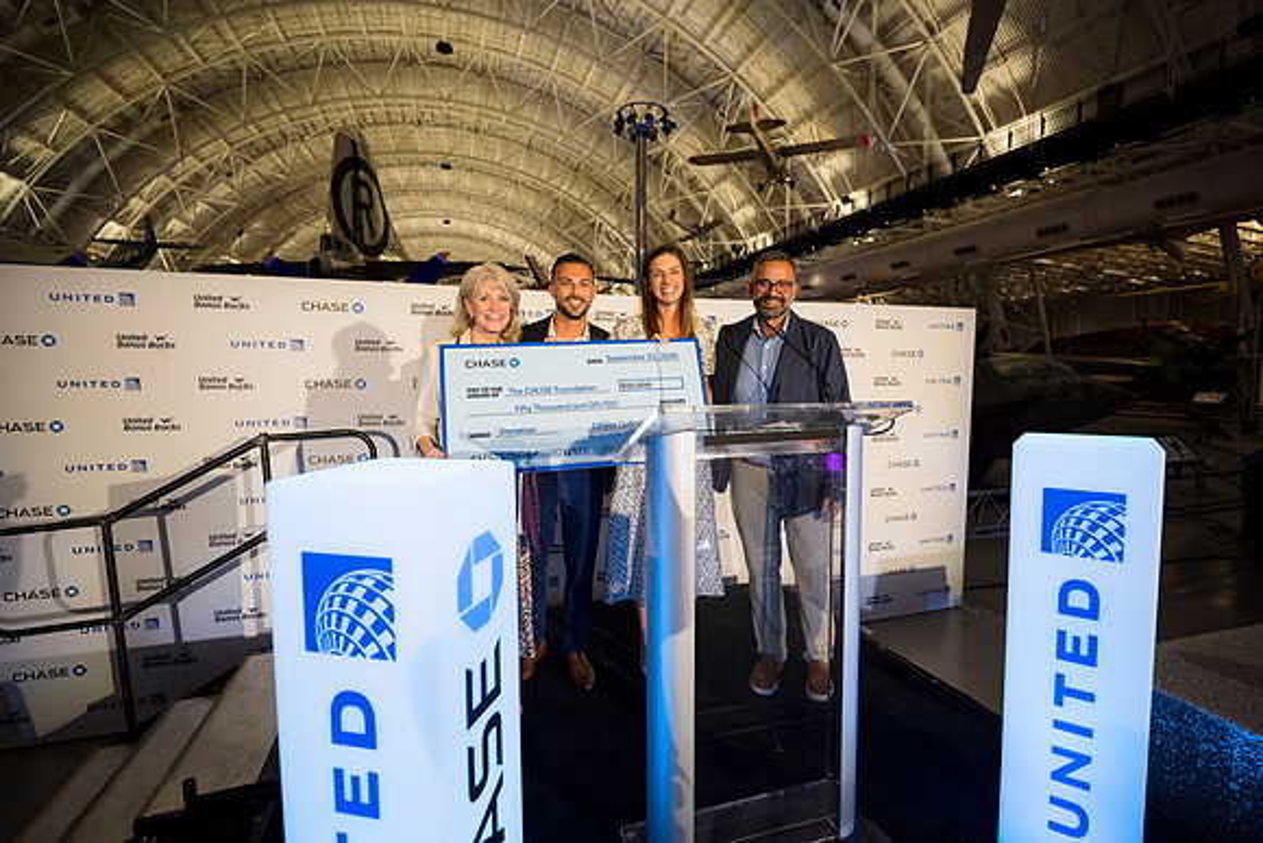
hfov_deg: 96.7
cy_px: 422
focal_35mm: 16
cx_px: 632
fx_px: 561
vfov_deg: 73.8
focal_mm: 16
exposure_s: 1/80
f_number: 2.2
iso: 160
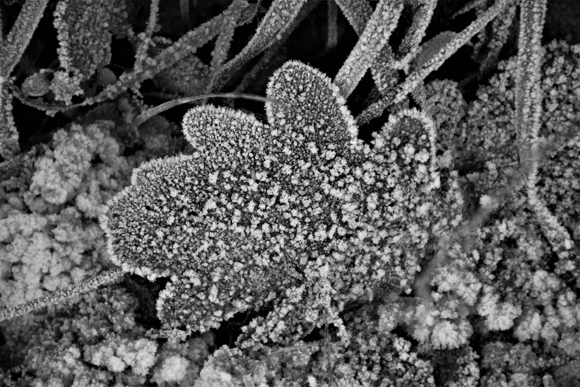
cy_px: 194
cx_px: 290
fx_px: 3383
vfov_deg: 6.5
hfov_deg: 9.8
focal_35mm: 210
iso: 400
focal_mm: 140
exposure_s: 1/320
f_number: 5.6
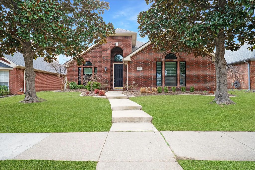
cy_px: 85
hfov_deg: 90.0
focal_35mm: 18
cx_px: 128
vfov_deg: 67.4
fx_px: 128
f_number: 9
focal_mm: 18
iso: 500
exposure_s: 1/200
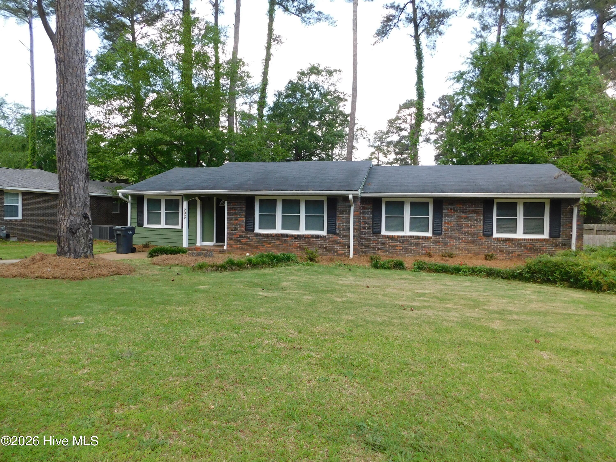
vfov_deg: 58.9
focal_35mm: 23
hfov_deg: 73.9
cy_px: 231
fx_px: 409
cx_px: 308
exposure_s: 1/400
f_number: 3
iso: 125
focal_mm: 4
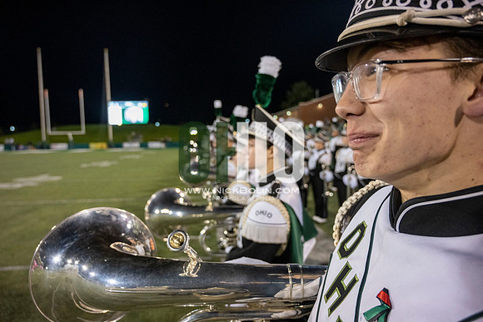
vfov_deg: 53.2
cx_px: 242
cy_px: 161
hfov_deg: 73.7
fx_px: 322
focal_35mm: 24
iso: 2000
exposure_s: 1/500
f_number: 4
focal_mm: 24
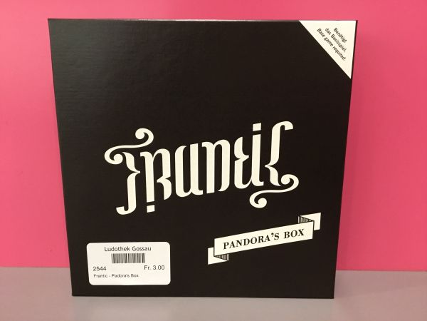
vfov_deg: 45.4
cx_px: 214
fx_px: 382
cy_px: 160
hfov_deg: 58.4
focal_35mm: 31
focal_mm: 3.3
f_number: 2.4
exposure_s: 1/17
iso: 200
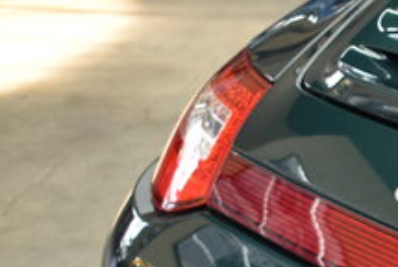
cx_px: 676
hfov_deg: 13.5
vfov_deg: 9.7
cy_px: 343
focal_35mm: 139
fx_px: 1539
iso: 900
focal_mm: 26
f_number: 4
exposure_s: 1/40
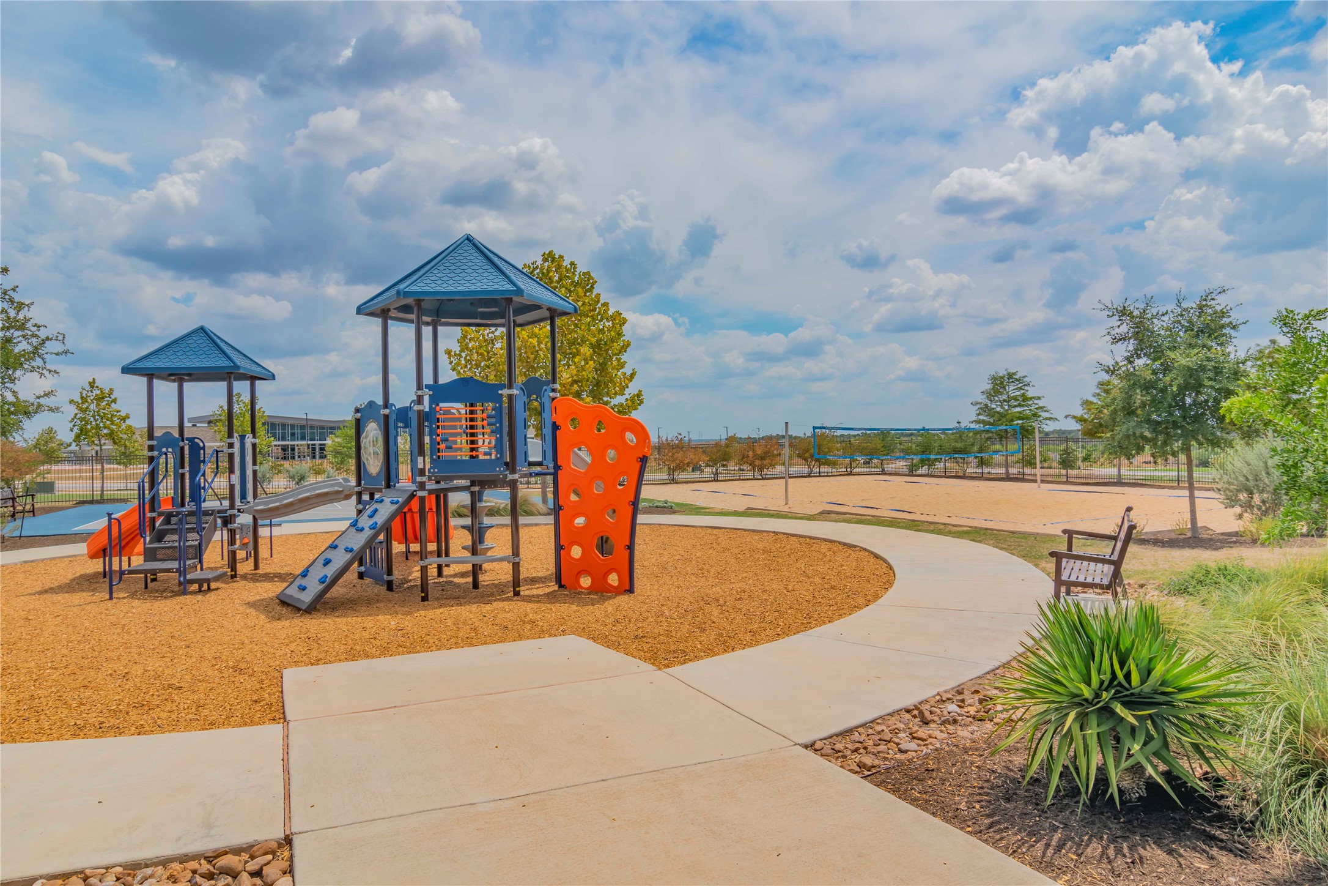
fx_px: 775
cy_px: 443
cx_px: 664
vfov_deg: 59.5
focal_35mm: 21
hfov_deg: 81.2
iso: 100
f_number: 9
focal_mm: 14
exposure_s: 1/320
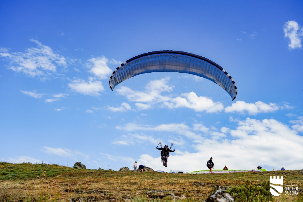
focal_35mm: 43
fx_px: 362
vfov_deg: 31.2
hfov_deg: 45.4
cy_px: 101
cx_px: 152
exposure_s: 1/1000
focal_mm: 43
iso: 100
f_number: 5
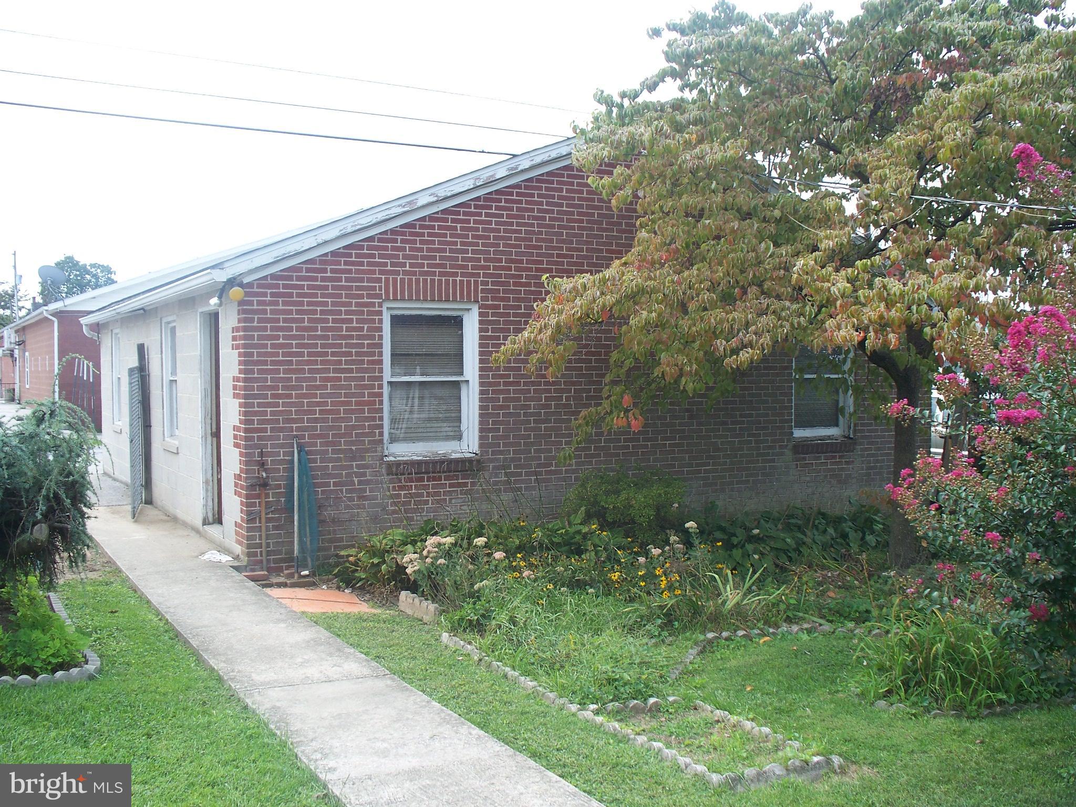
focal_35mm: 36
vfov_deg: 39.7
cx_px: 538
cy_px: 404
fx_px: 1119
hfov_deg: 51.4
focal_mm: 7.54
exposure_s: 1/400
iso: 80
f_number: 2.8
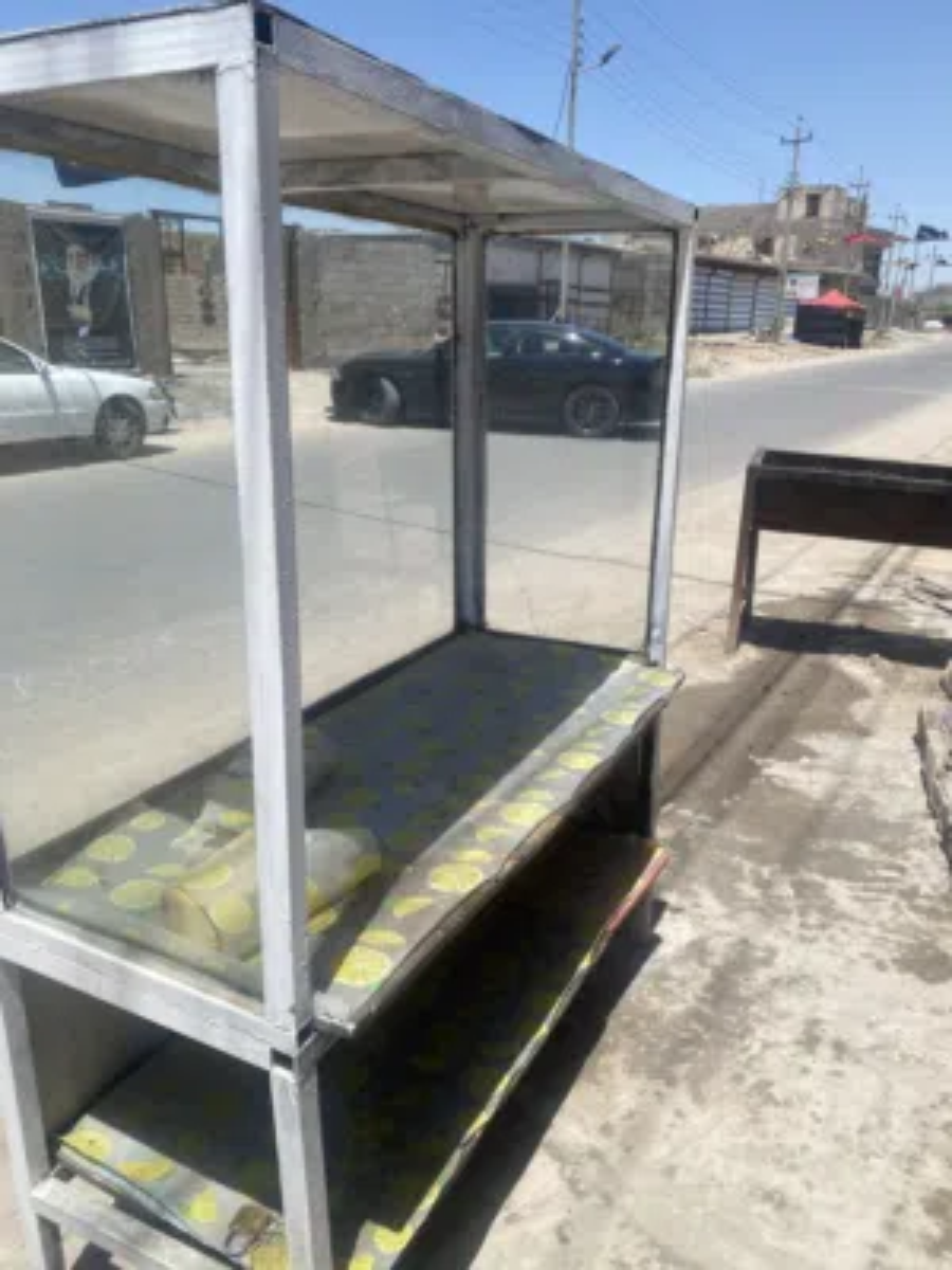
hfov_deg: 53.1
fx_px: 953
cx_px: 476
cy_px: 635
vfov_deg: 67.3
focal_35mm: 26
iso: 32
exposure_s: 1/3731
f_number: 1.8
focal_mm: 4.25
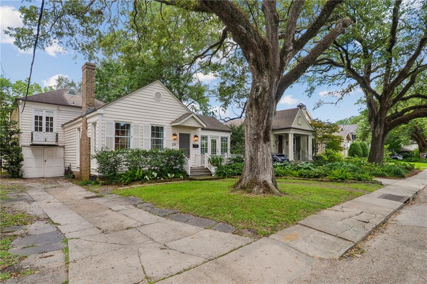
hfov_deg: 84.0
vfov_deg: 61.8
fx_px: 237
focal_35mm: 20
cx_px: 214
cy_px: 142
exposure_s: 1/30
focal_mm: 20
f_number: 13
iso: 400
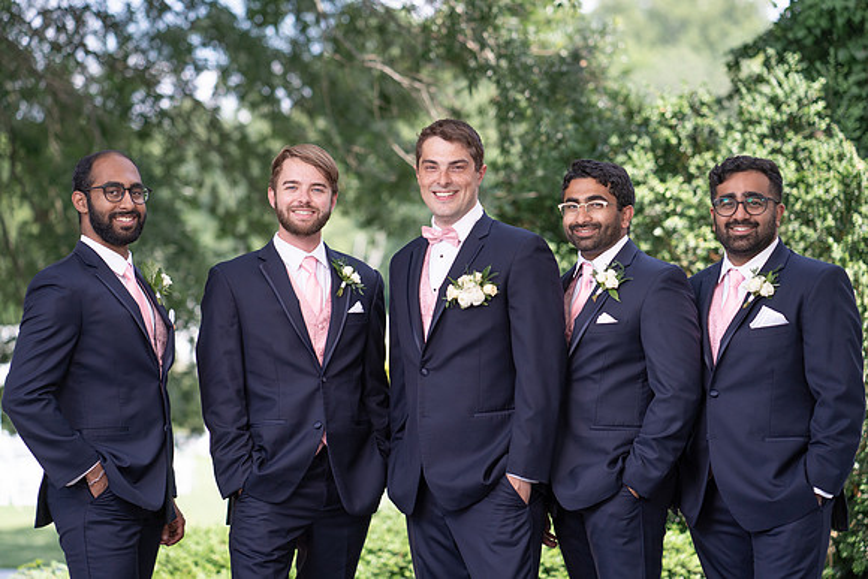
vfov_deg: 15.1
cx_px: 420
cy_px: 284
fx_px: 2188
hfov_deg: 22.4
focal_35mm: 91
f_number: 2.2
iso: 100
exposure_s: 1/1000
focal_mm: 85
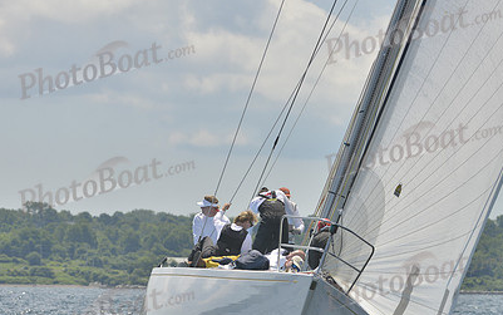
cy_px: 230
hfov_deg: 7.1
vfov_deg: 4.5
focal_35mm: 295
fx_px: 4046
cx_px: 261
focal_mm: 200
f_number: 7.1
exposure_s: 1/1250
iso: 280
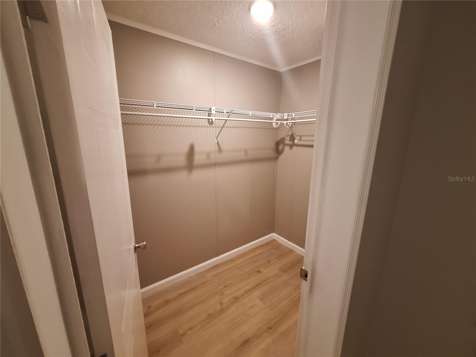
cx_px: 238
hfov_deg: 106.2
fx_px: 179
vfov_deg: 89.9
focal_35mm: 13
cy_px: 178
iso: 250
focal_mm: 1.74
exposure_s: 1/24
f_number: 2.2
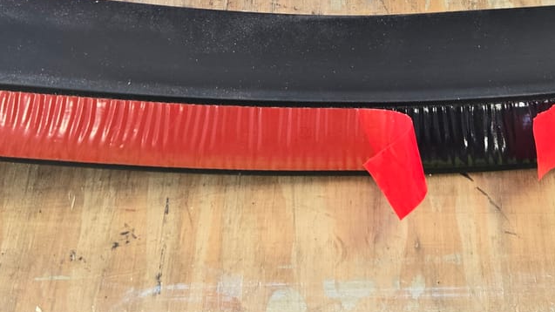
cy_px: -50
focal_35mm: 59
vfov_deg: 19.3
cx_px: 354
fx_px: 868
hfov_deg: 35.2
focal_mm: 5.4
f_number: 1.8
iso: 125
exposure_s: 1/120
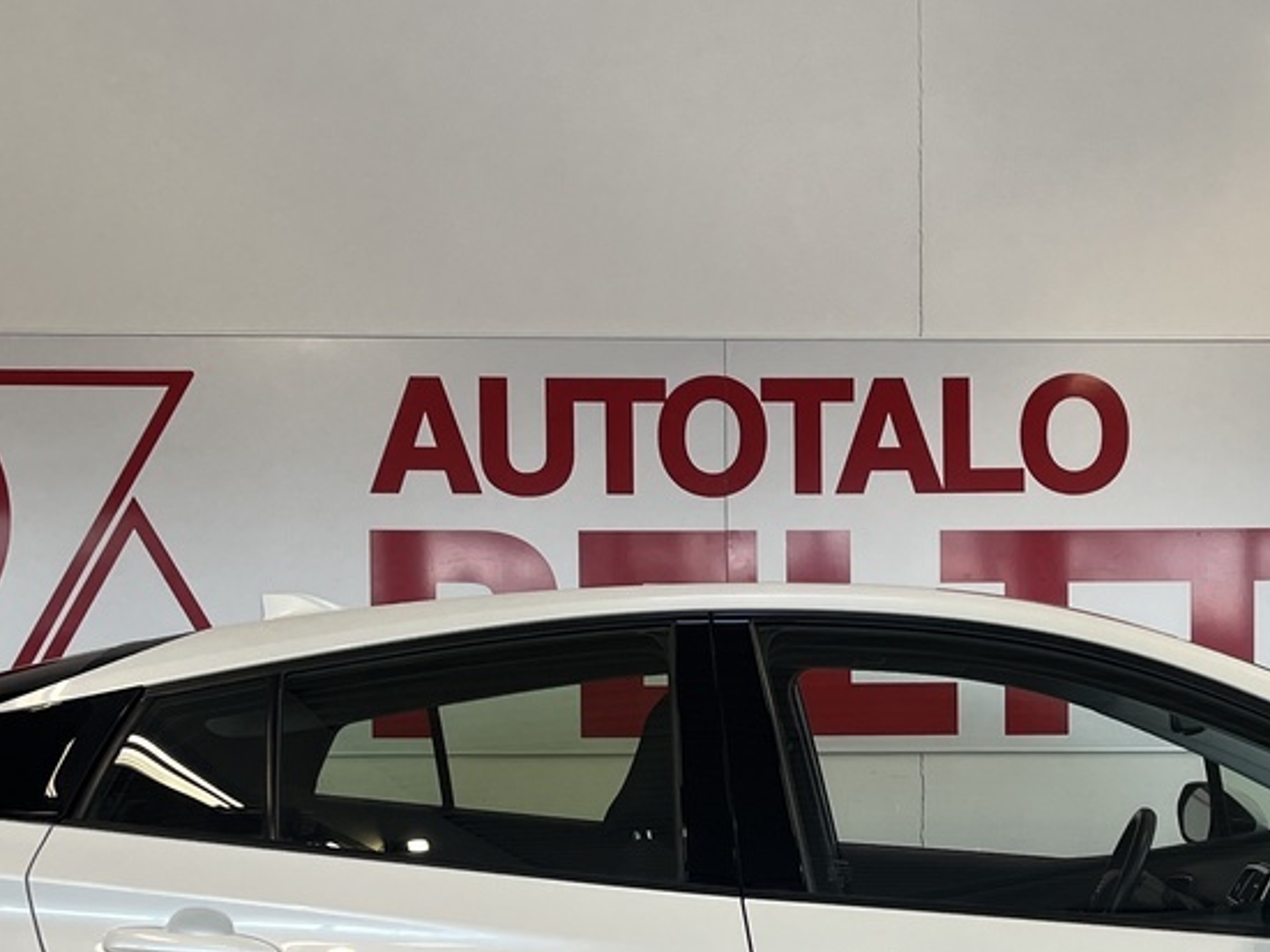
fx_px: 2494
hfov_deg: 28.3
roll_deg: +0.8
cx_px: 885
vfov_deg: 21.2
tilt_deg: -1.4
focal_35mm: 68
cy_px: 809
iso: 32
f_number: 1.6
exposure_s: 1/137
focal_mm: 5.1
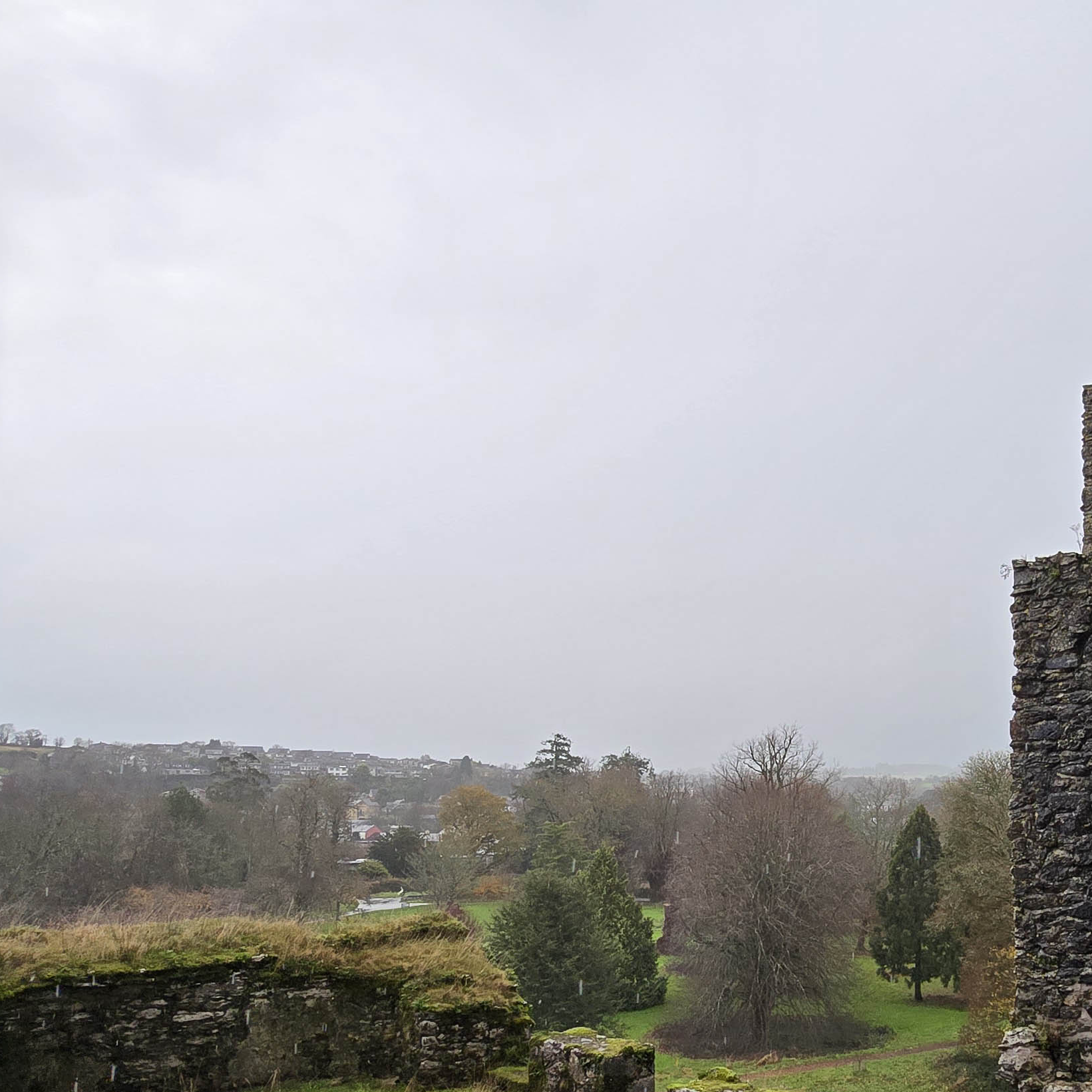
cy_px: 689
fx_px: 999
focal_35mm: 28
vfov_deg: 56.5
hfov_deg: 54.1
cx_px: 844
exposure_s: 1/521
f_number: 2.2
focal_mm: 2.2
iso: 50
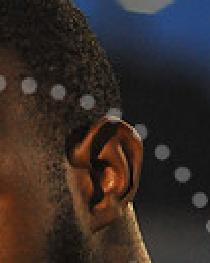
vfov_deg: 2.3
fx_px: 6573
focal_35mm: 845
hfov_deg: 1.8
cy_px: 320
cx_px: -6
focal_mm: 200
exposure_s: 1/200
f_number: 5.6
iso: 4000
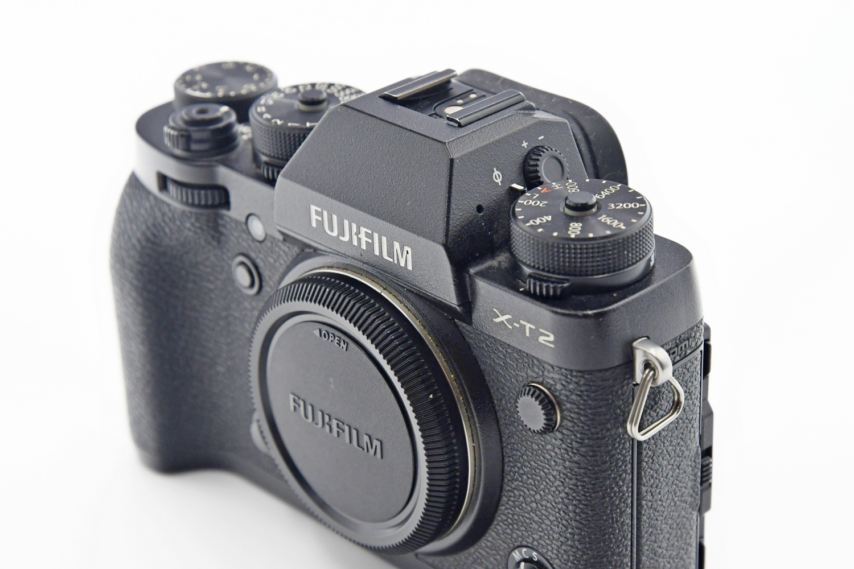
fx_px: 2301
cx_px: 427
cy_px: 284
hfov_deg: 21.0
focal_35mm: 97
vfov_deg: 14.1
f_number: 8
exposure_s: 1/160
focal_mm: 65
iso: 1250
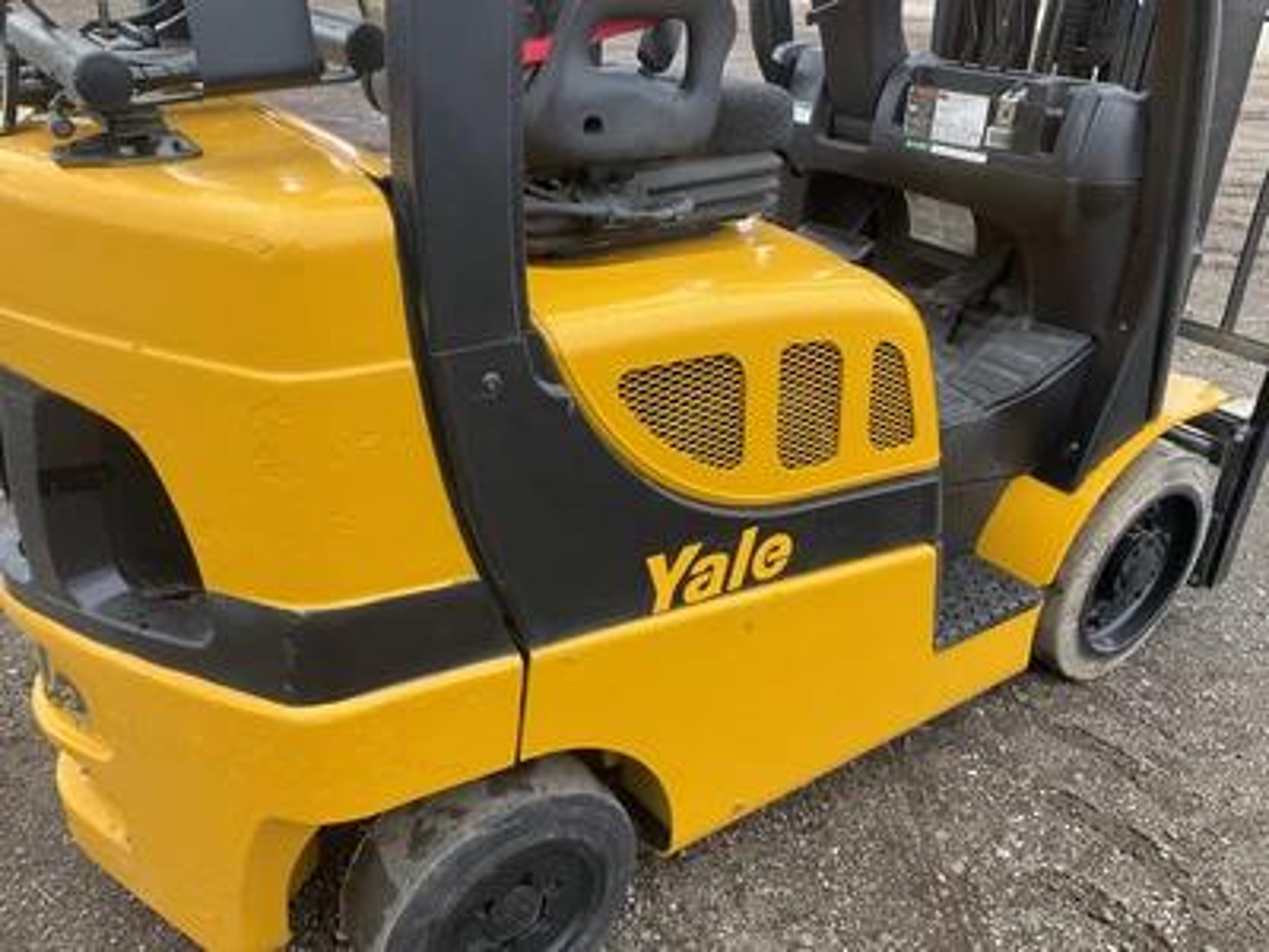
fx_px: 1063
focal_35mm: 29
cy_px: 476
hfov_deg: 61.7
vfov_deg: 48.2
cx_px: 634
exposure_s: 1/340
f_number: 1.8
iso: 25
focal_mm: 3
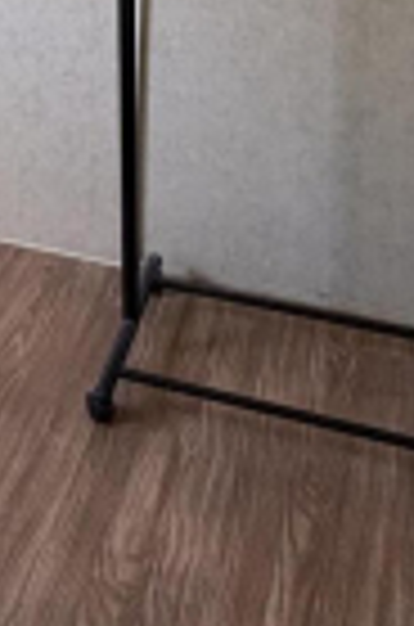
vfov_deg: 26.1
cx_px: -153
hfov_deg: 17.9
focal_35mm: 70
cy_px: -106
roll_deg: +2.2
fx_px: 1213
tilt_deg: -13.6
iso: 250
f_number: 2.2
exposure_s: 1/93
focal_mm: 2.22
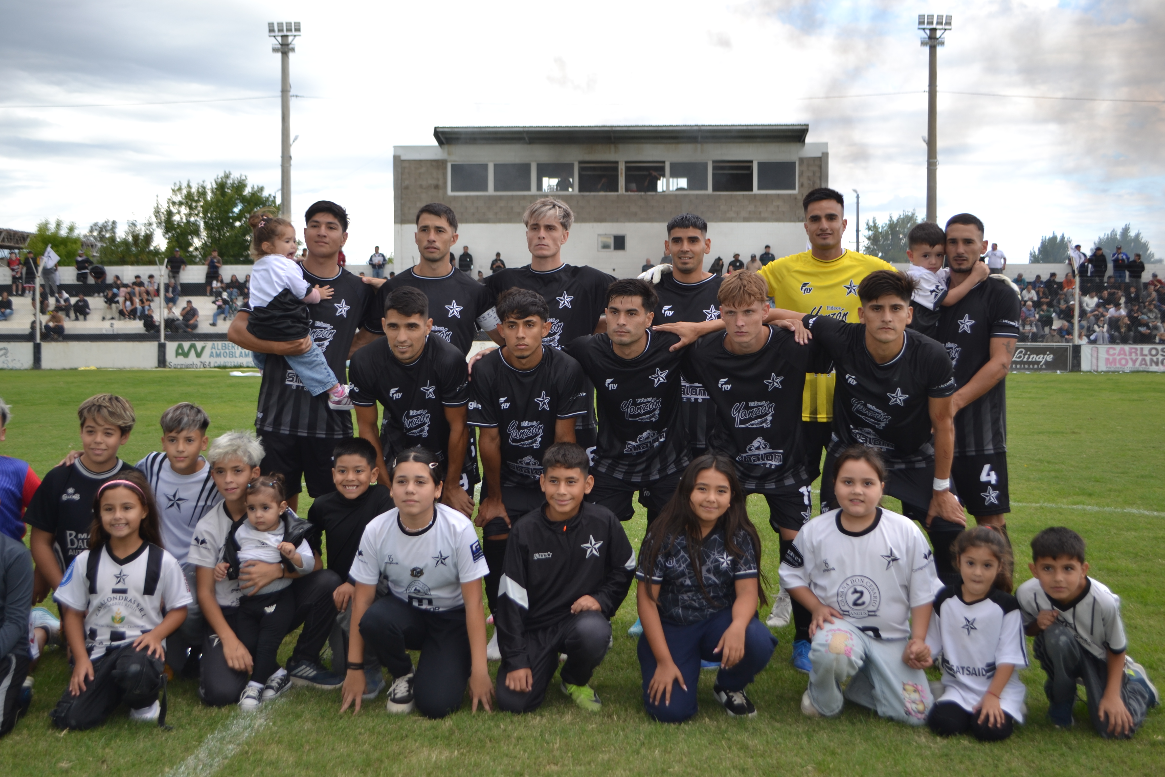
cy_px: 388
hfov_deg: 49.6
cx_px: 582
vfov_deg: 34.2
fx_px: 1262
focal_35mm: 39
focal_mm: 26
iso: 100
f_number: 5
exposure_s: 1/200
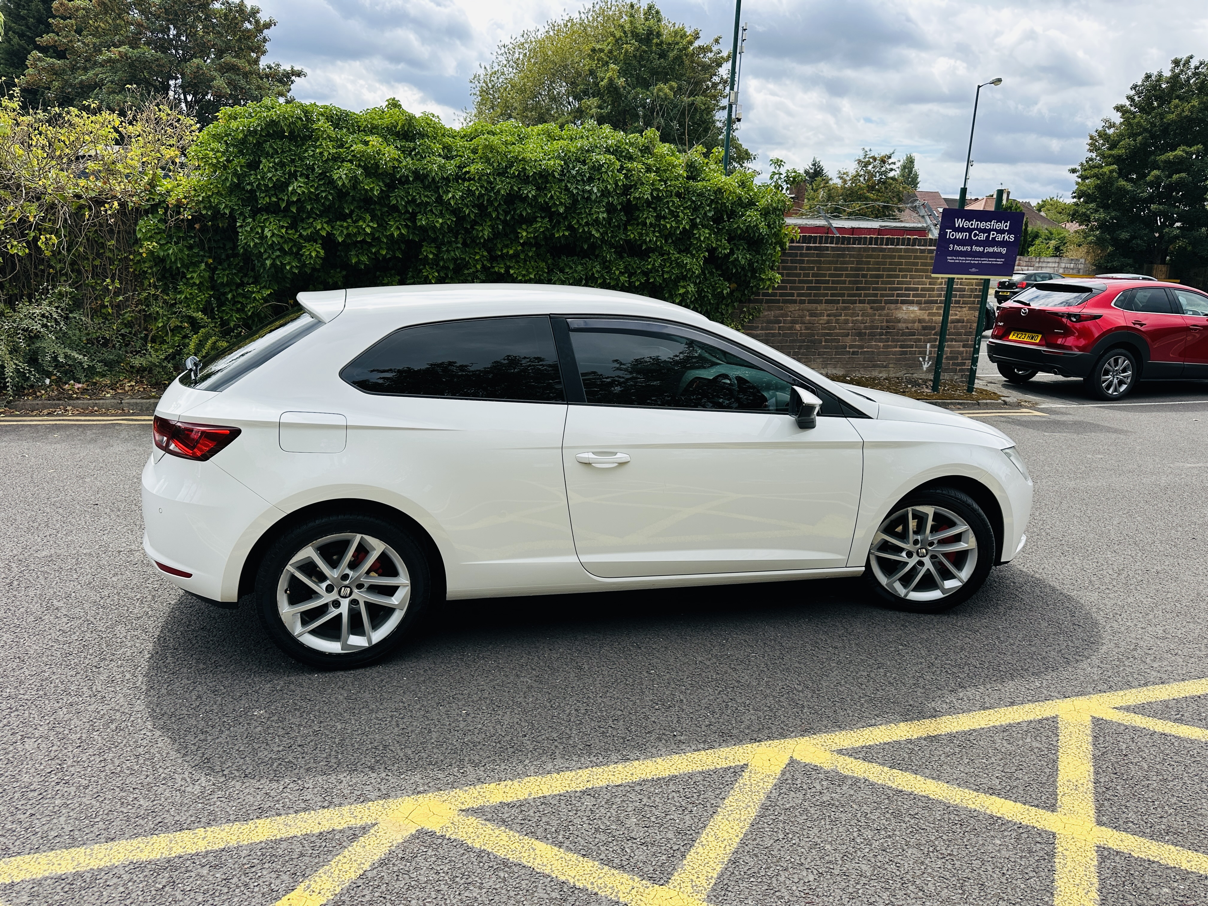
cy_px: 453
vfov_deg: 56.8
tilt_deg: -14.3
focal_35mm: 24
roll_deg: -2.4
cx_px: 604
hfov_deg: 71.6
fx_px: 838
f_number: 1.78
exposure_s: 1/3058
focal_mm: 6.86
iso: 80
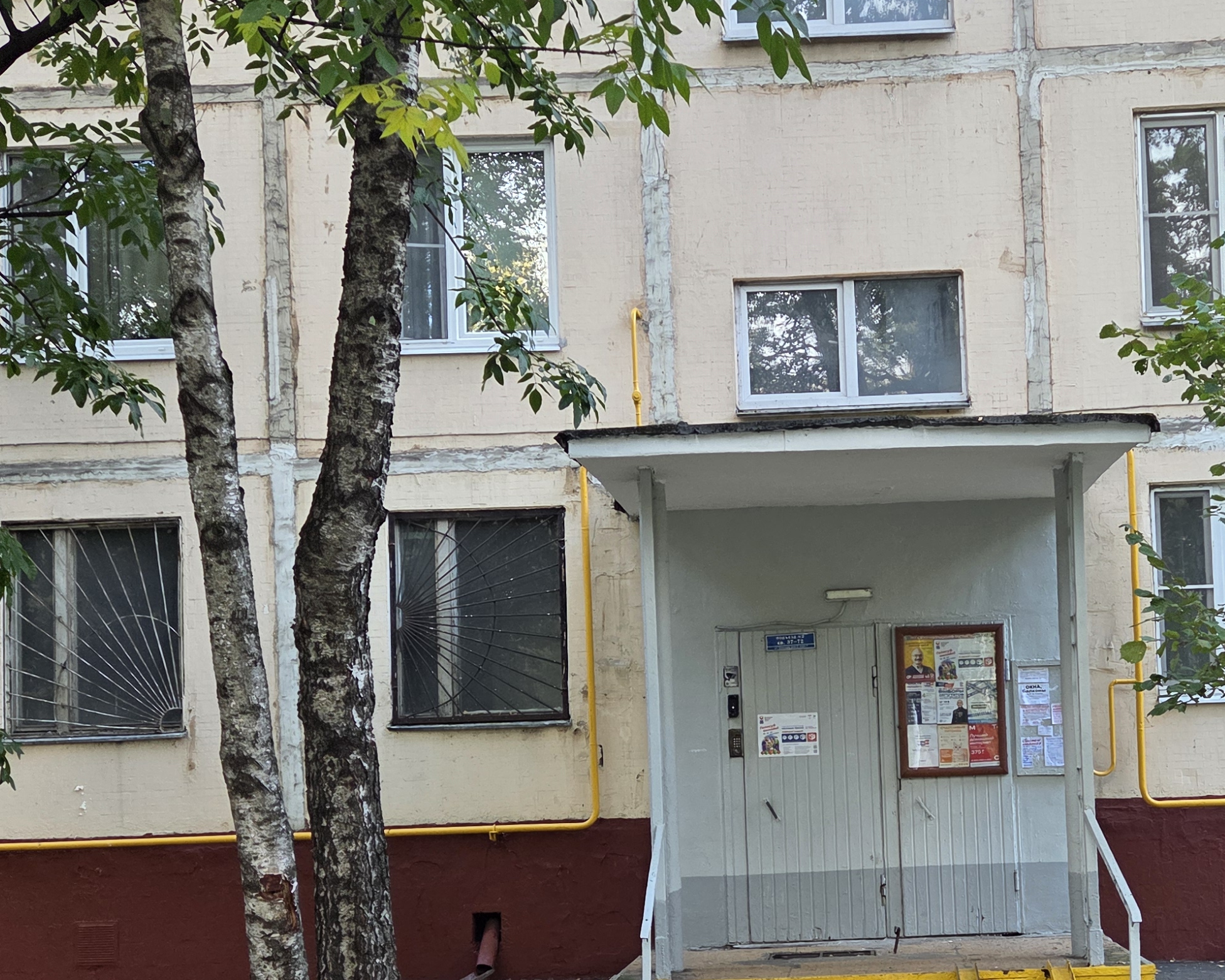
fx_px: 1668
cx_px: 821
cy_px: 694
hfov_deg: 39.8
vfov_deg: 32.3
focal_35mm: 46
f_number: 1.8
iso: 160
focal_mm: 5.4
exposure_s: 1/180
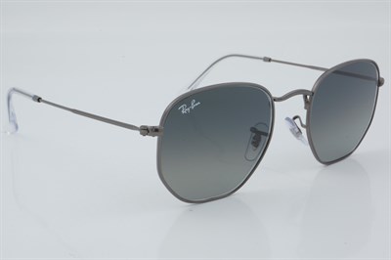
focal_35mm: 75
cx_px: 196
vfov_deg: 18.2
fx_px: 814
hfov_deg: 27.0
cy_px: 130
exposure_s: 1/4
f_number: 29
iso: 100
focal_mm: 50
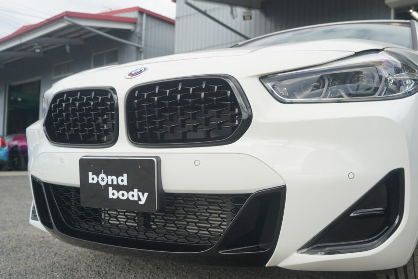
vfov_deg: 35.0
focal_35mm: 38
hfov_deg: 50.5
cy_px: 158
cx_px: 241
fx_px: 441
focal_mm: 32
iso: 100
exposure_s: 1/80
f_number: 5
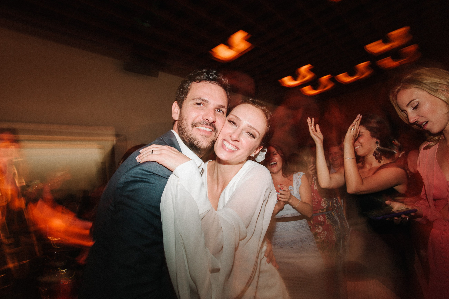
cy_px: 150
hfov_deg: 84.0
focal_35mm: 20
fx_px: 249
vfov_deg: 61.9
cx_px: 224
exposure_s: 1/1.25
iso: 125
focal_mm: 20
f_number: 11
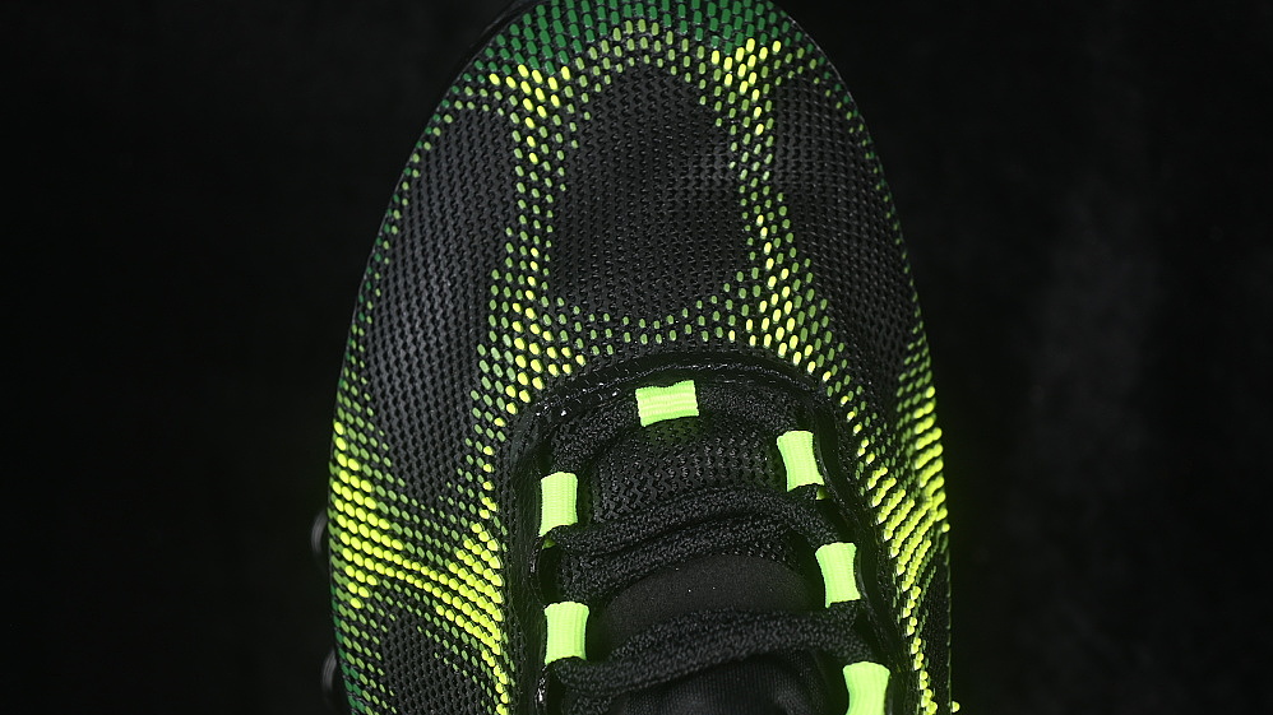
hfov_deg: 25.0
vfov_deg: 14.2
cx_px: 648
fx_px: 2869
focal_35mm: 85
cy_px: 367
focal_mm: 50
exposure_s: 1/60
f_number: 6.3
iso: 160
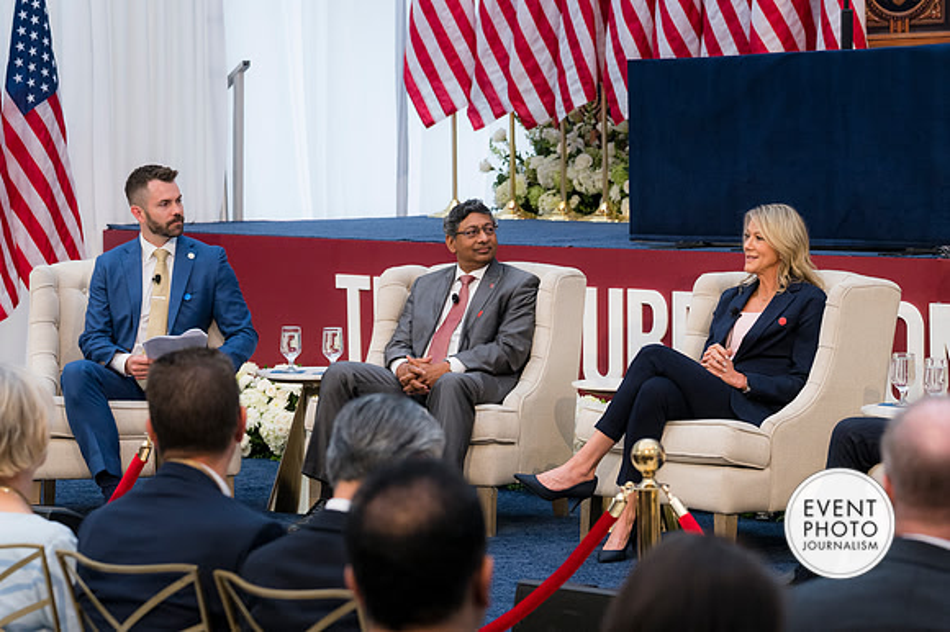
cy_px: 316
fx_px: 2927
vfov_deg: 12.3
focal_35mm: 111
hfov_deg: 18.4
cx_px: 475
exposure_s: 1/160
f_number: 4
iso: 500
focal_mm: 74
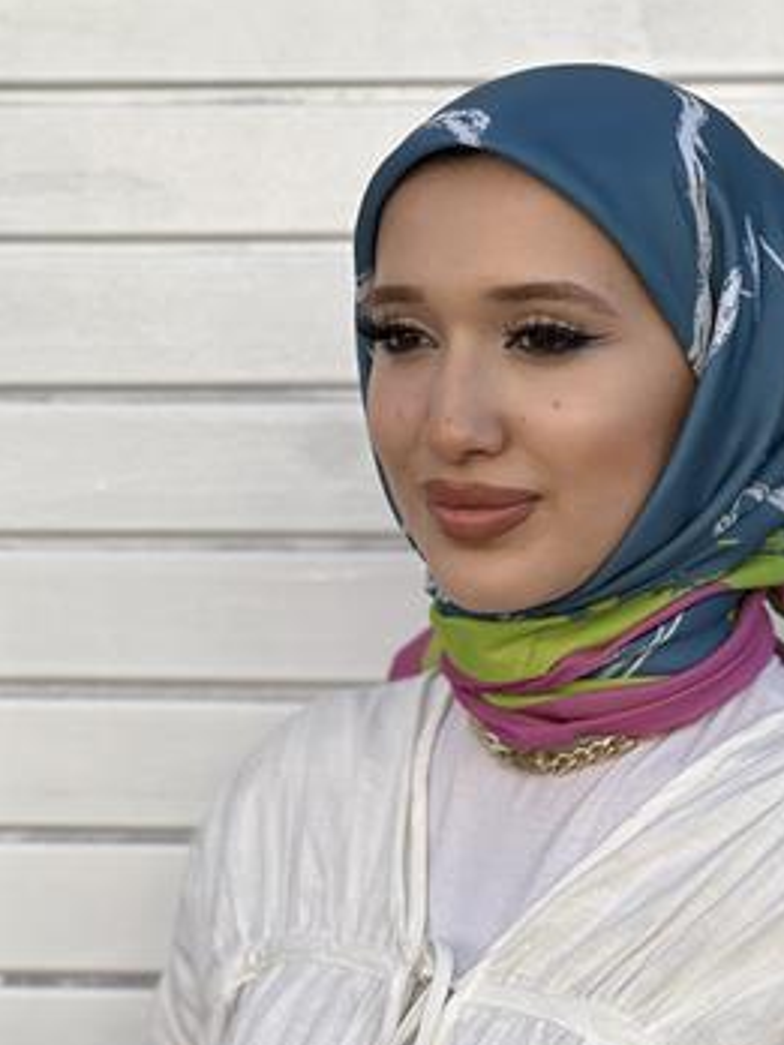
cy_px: 622
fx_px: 3473
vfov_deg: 17.1
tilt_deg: -3.9
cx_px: 487
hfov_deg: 12.9
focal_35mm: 115
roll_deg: +0.2
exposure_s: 1/167
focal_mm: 9
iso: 25
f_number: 2.8
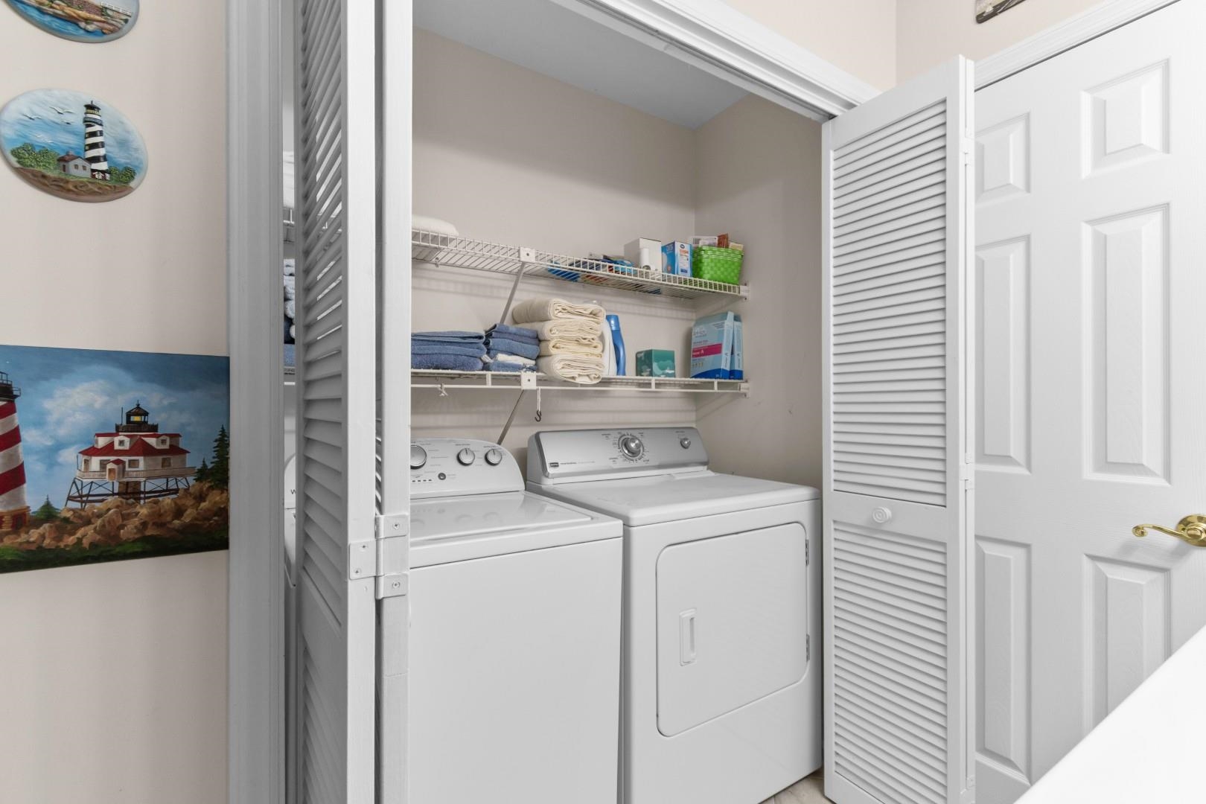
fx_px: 502
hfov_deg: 100.4
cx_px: 603
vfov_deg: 77.3
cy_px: 402
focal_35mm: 15
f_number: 4.5
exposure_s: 1/8
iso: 100
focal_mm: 10
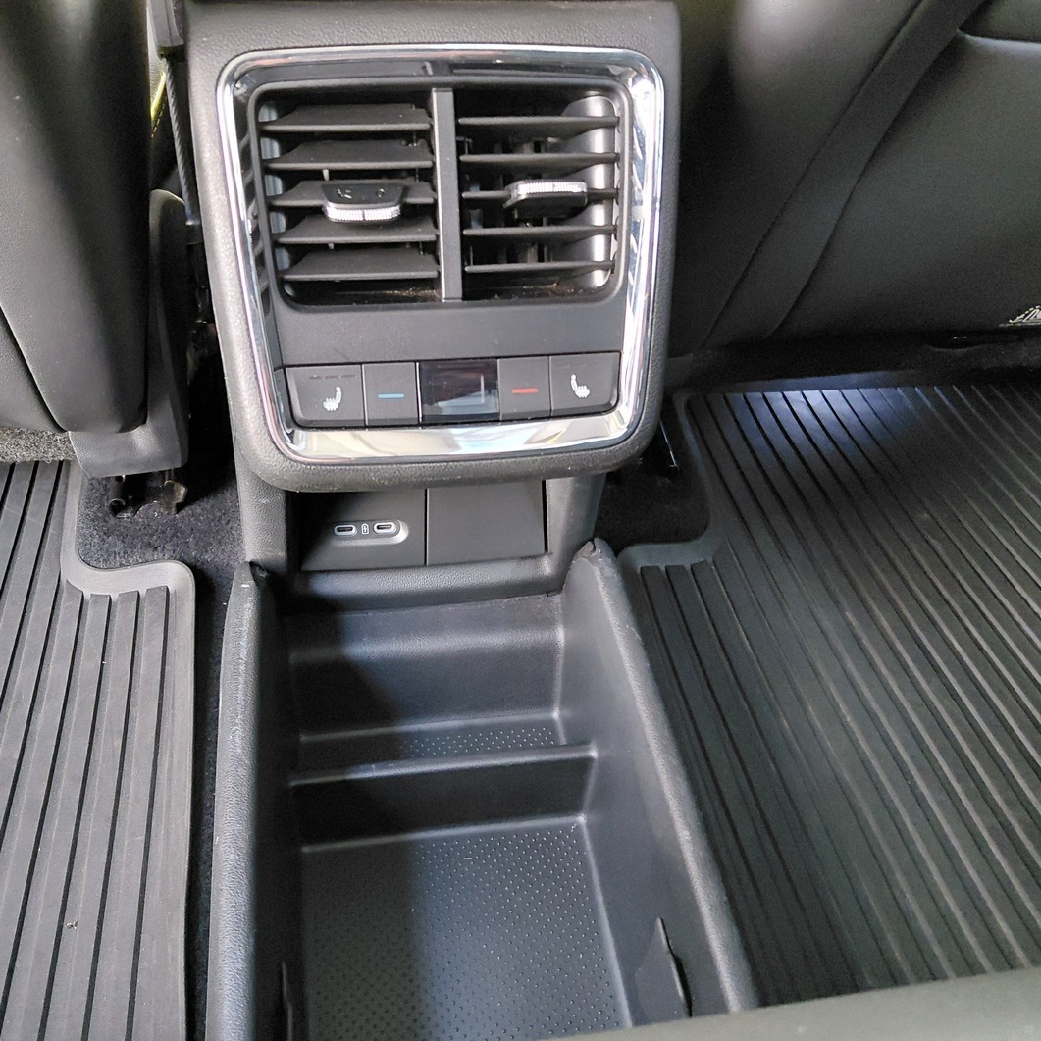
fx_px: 1021
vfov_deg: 54.0
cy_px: 519
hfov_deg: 54.0
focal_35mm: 30
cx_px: 474
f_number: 1.8
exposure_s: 1/25
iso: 640
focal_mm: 4.69
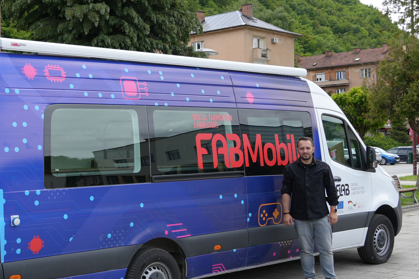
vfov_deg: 22.3
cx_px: 137
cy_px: 145
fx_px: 710
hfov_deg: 32.6
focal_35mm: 61
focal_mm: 22
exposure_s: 1/400
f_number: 4.5
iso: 100
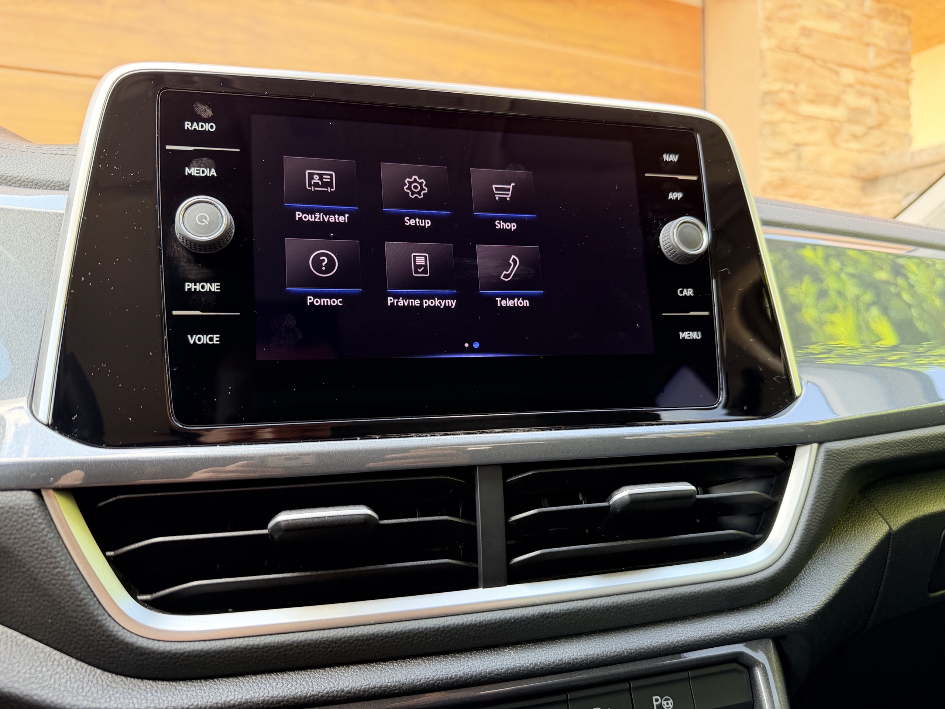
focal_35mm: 24
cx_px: 472
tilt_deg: -1.6
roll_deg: +1.1
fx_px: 655
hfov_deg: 71.6
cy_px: 354
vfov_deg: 56.8
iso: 200
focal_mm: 6.76
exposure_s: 1/81
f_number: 1.78
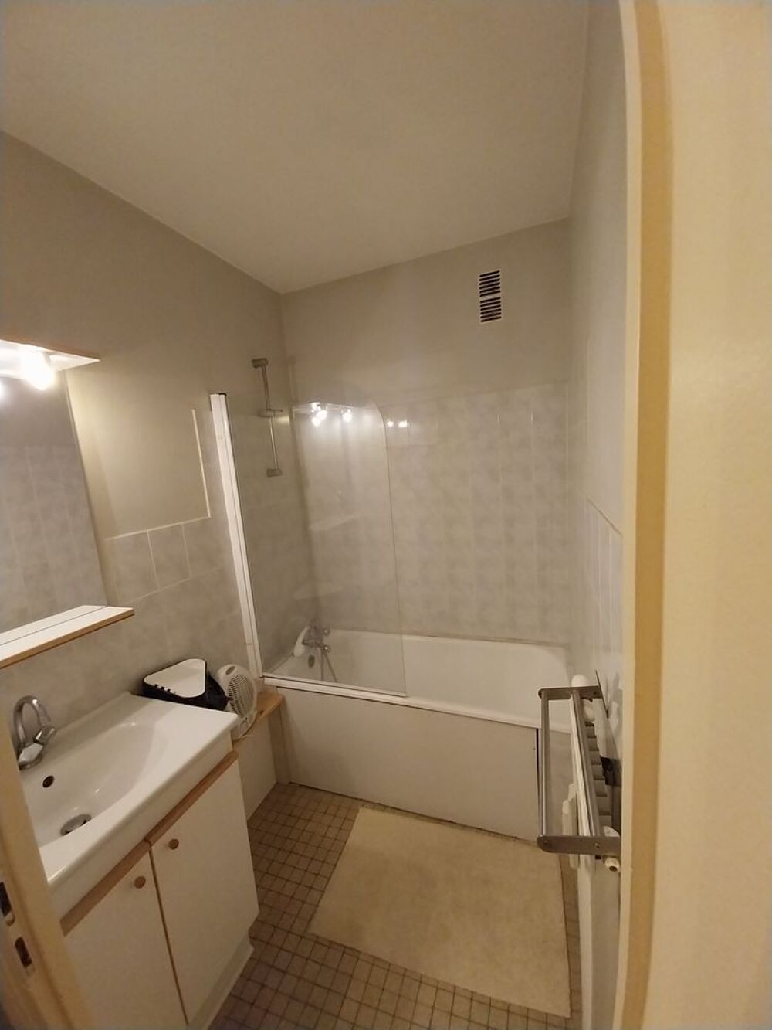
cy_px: 515
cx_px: 386
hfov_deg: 89.9
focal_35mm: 13
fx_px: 387
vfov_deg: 106.2
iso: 323
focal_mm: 1.13
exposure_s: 1/25
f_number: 2.2
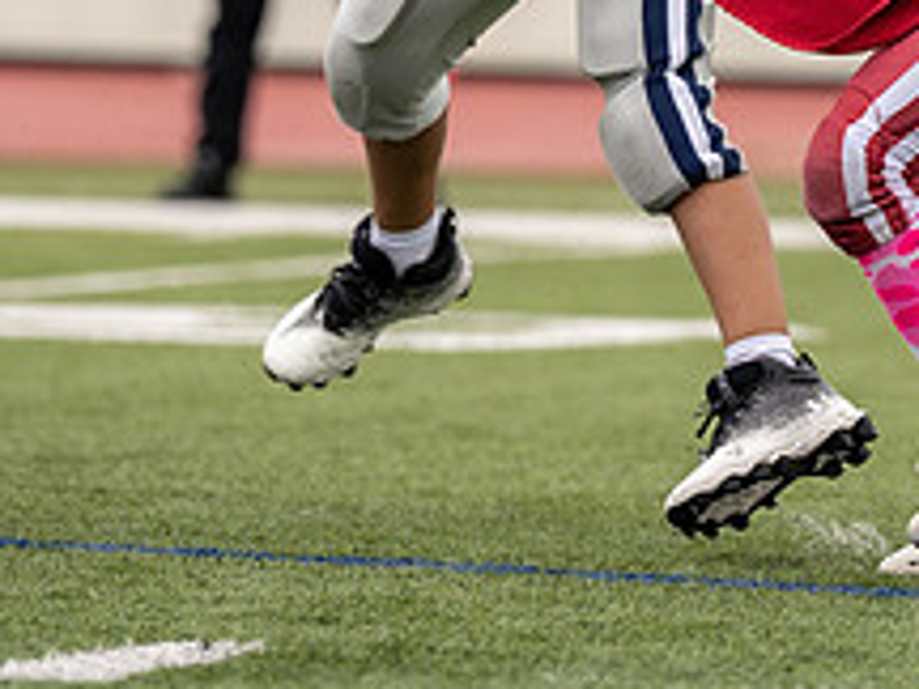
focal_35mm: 549
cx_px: 659
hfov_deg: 3.6
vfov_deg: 2.7
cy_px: -263
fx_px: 14575
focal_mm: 146
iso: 160
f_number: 2.8
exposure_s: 1/1250
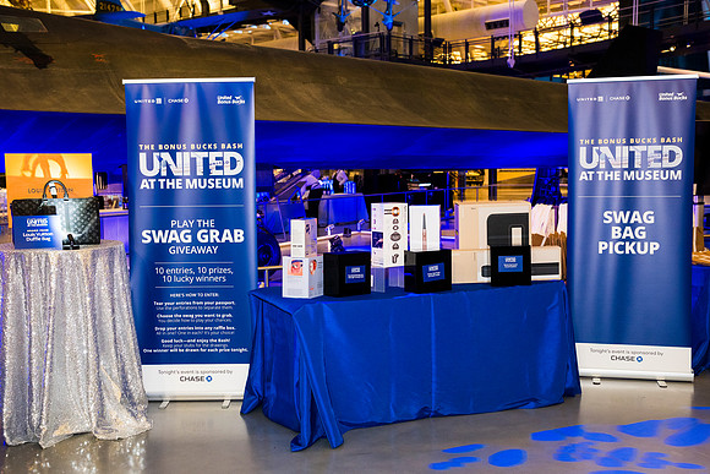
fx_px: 809
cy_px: 237
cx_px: 355
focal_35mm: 41
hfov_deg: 47.4
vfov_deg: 32.6
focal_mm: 41
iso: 2000
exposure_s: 1/50
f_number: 3.5
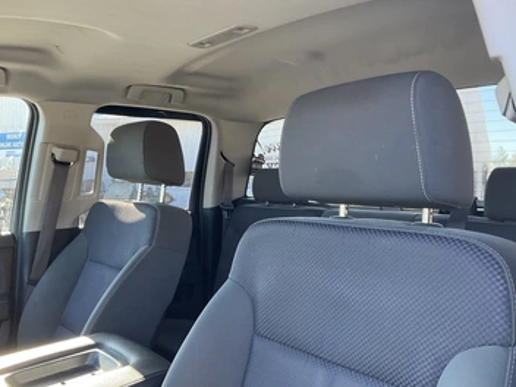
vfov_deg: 42.9
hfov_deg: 55.2
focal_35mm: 33
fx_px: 492
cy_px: 198
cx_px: 232
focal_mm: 3
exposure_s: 1/119
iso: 64
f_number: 1.8
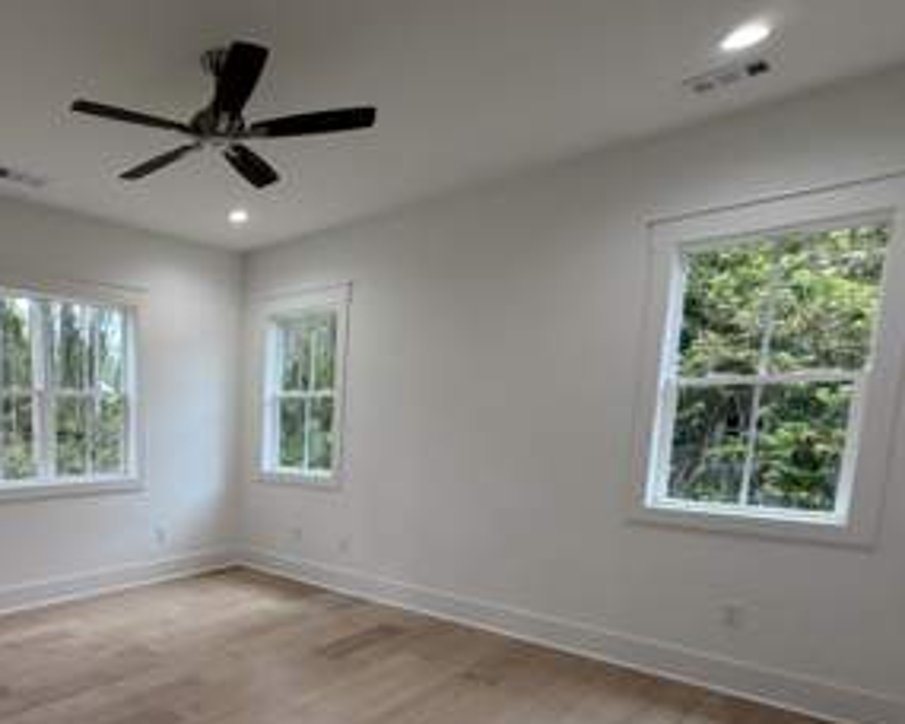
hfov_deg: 64.4
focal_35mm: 23
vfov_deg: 59.2
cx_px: 149
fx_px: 616
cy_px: 494
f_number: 2.2
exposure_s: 1/120
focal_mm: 2.22
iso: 160
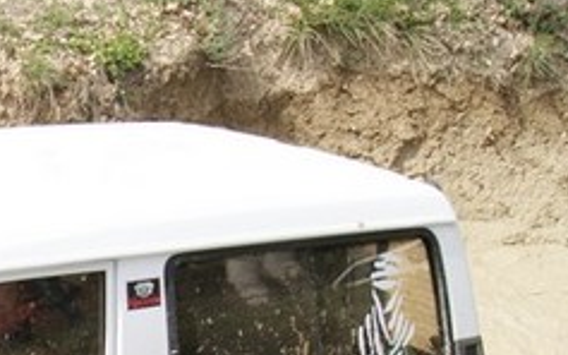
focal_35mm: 93
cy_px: 597
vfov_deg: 13.0
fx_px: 1439
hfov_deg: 19.9
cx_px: -237
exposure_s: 1/160
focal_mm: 18
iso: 100
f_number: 10
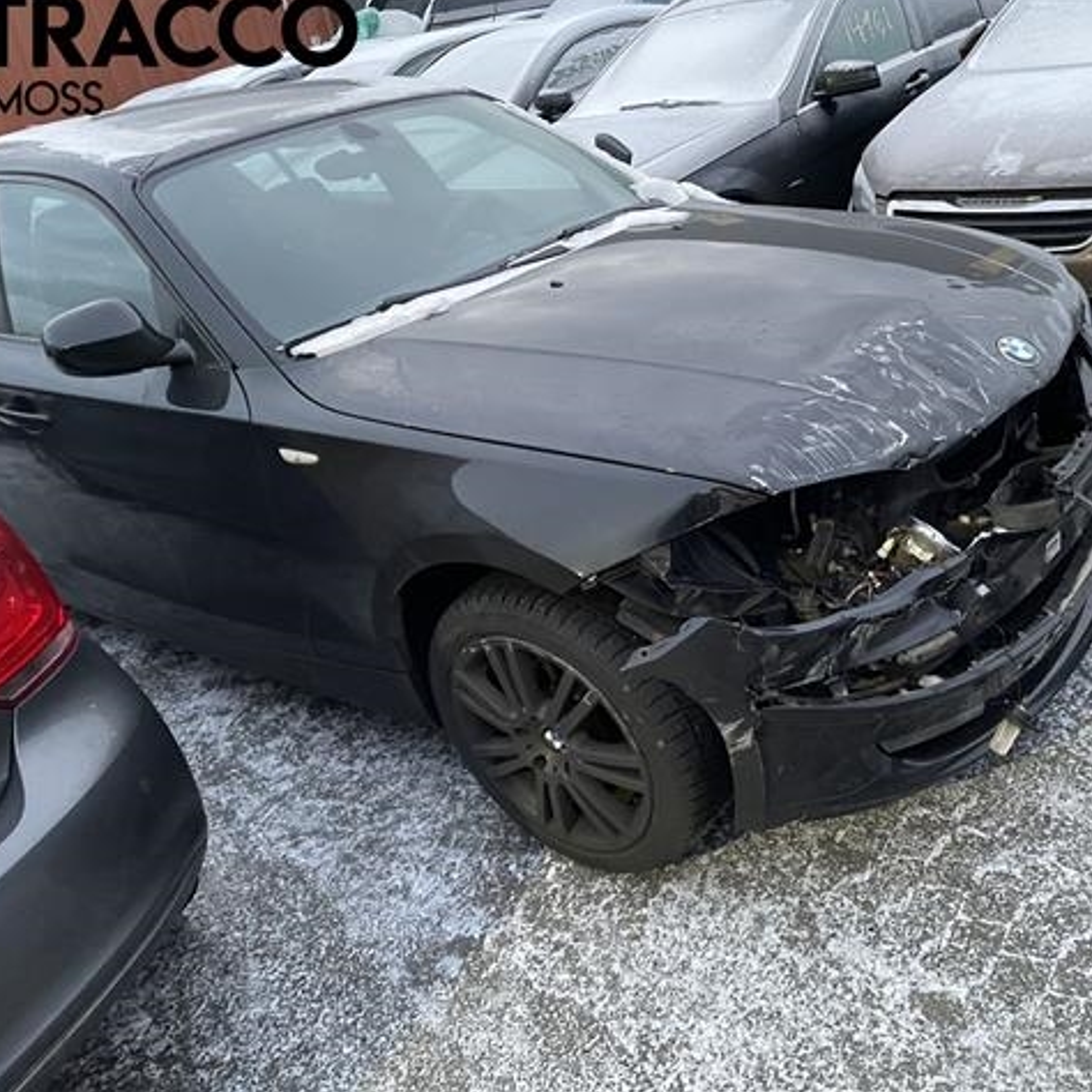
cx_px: 652
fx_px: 1106
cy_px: 541
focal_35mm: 31
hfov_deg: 52.2
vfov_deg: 52.5
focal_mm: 4.2
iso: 500
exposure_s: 1/45
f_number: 1.6
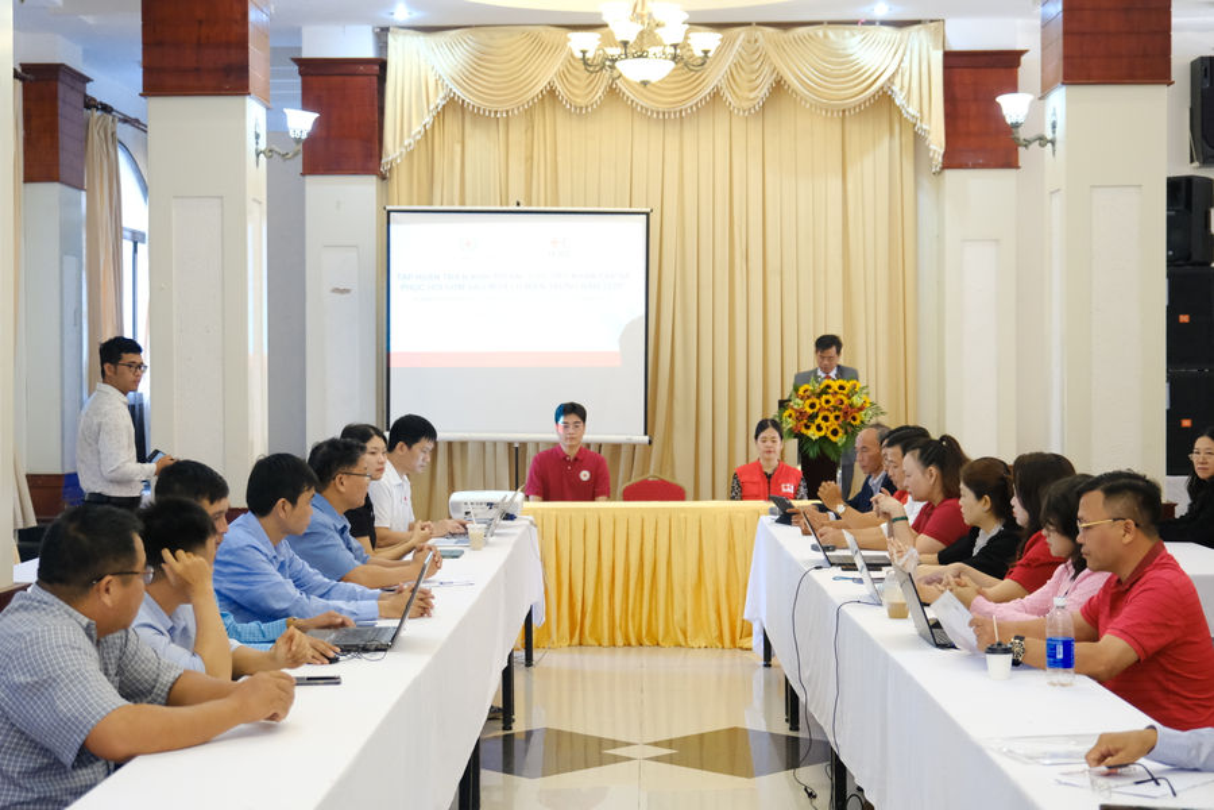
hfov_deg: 35.6
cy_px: 405
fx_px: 1888
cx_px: 607
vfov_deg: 24.2
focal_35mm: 56
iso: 4000
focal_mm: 37.6
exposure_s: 1/125
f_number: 4
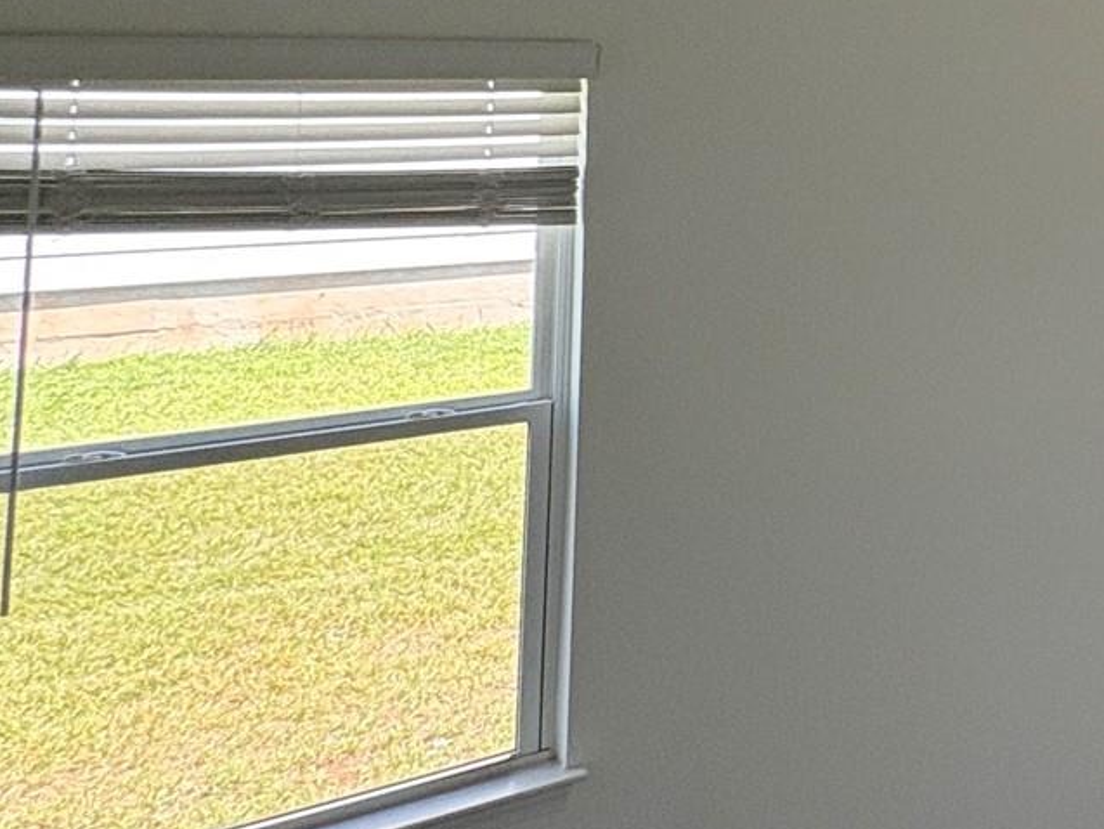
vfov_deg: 30.1
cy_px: 9
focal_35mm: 45
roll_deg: +1.8
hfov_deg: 27.7
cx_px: 1674
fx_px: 1435
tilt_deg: +6.1
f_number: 2.2
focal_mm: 2.22
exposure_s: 1/131
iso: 40
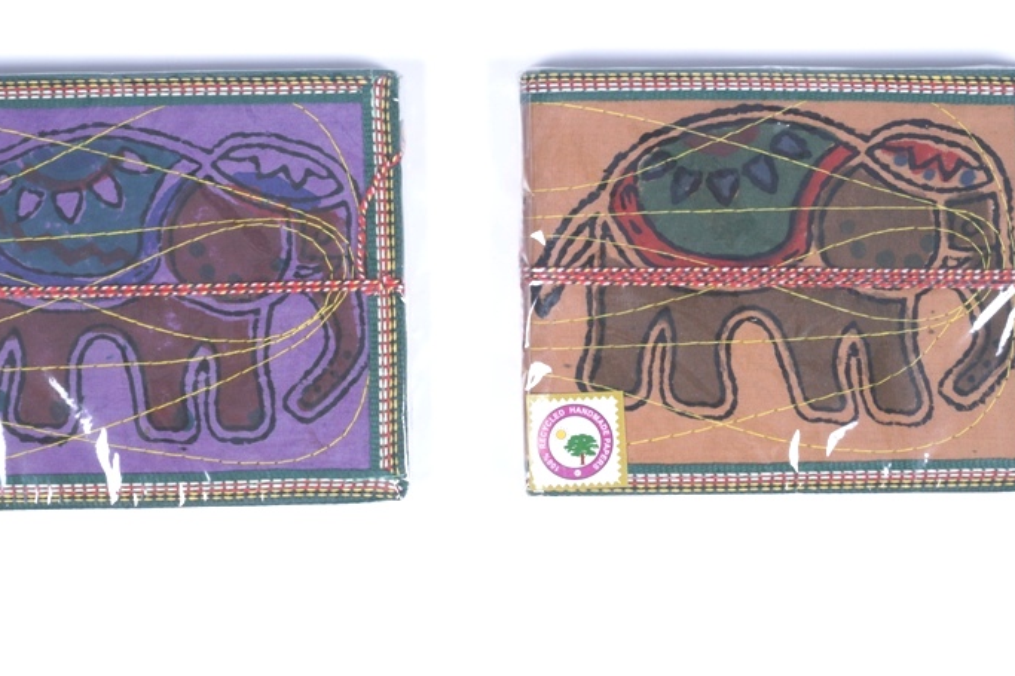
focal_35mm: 75
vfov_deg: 18.2
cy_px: 295
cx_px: 484
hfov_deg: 27.0
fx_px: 2114
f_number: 16
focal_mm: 50
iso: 250
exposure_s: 1/160
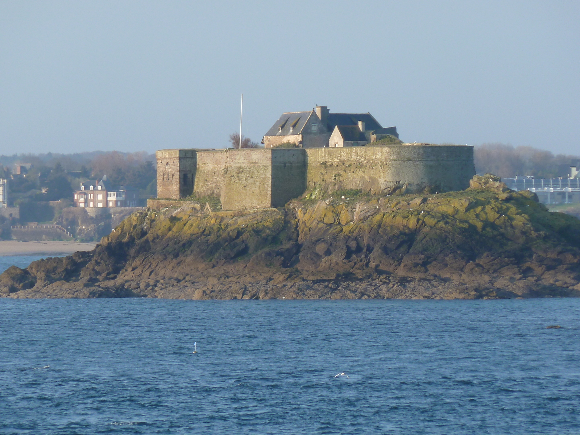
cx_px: 290
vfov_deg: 3.7
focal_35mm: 399
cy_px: 218
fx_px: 6685
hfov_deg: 5.0
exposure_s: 1/160
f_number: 4.9
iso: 80
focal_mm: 49.2
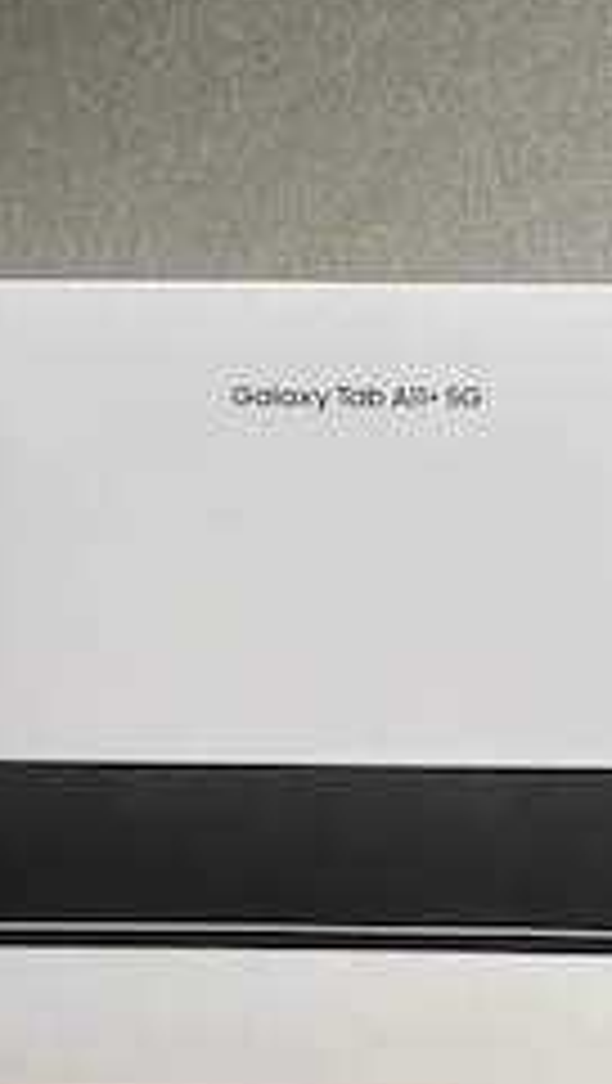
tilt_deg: -76.5
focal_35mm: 47
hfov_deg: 25.5
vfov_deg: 42.8
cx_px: 342
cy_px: 760
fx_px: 1353
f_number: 1.6
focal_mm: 5.96
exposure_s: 1/67
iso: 125
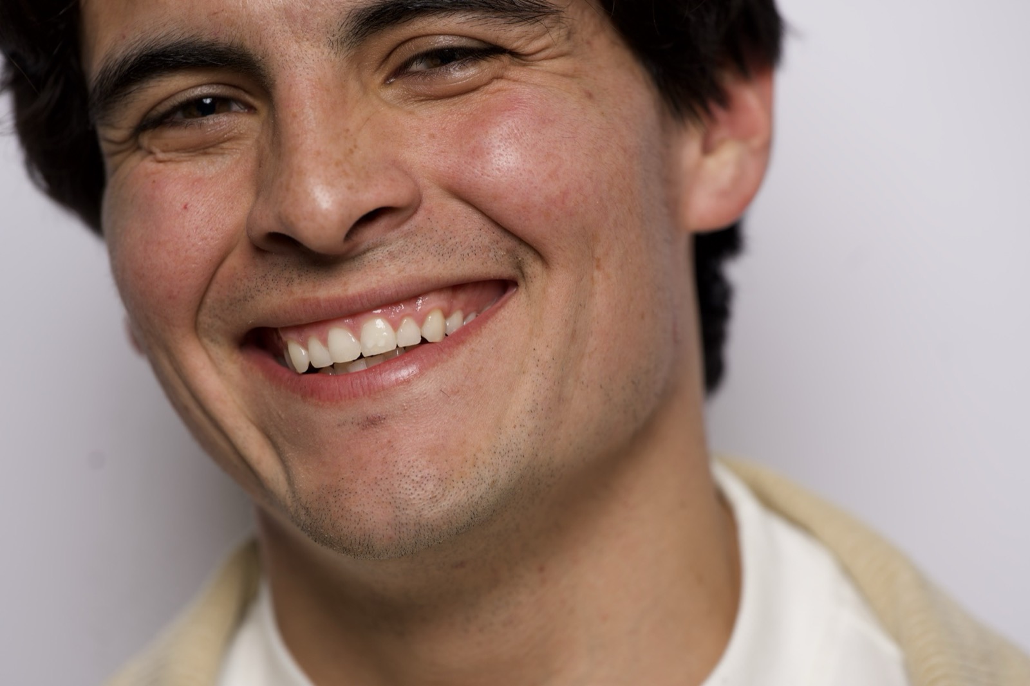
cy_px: 343
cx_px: 515
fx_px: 5721
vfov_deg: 6.9
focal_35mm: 200
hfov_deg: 10.3
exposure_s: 1/250
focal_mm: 200
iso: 100
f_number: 4.5
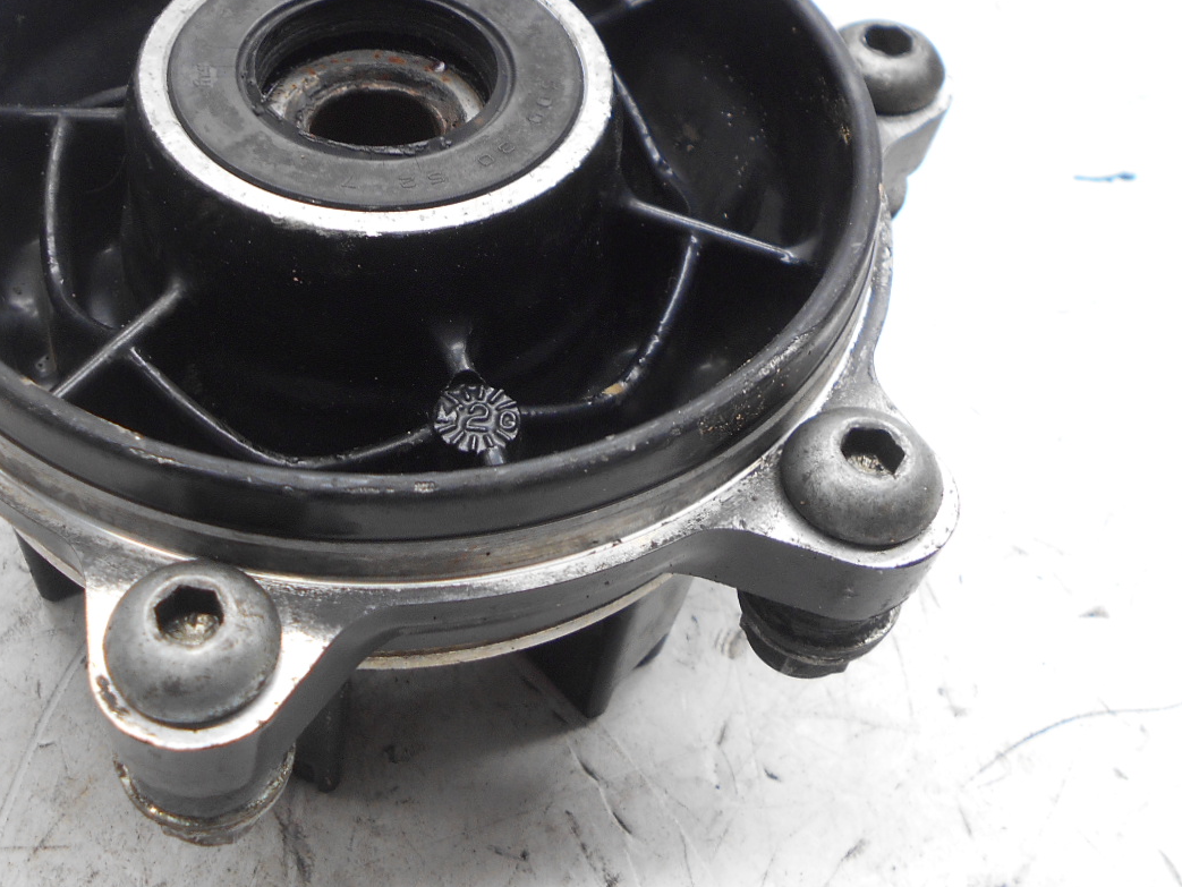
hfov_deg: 40.8
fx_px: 1571
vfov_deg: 31.4
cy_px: 336
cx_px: 419
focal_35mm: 46
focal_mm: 5.1
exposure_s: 1/30
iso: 125
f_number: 3.4
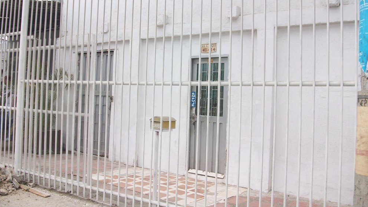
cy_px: 68
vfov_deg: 30.9
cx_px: 184
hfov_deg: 52.8
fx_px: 371
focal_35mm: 38
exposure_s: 1/717
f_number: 2.8
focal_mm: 5.7
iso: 64
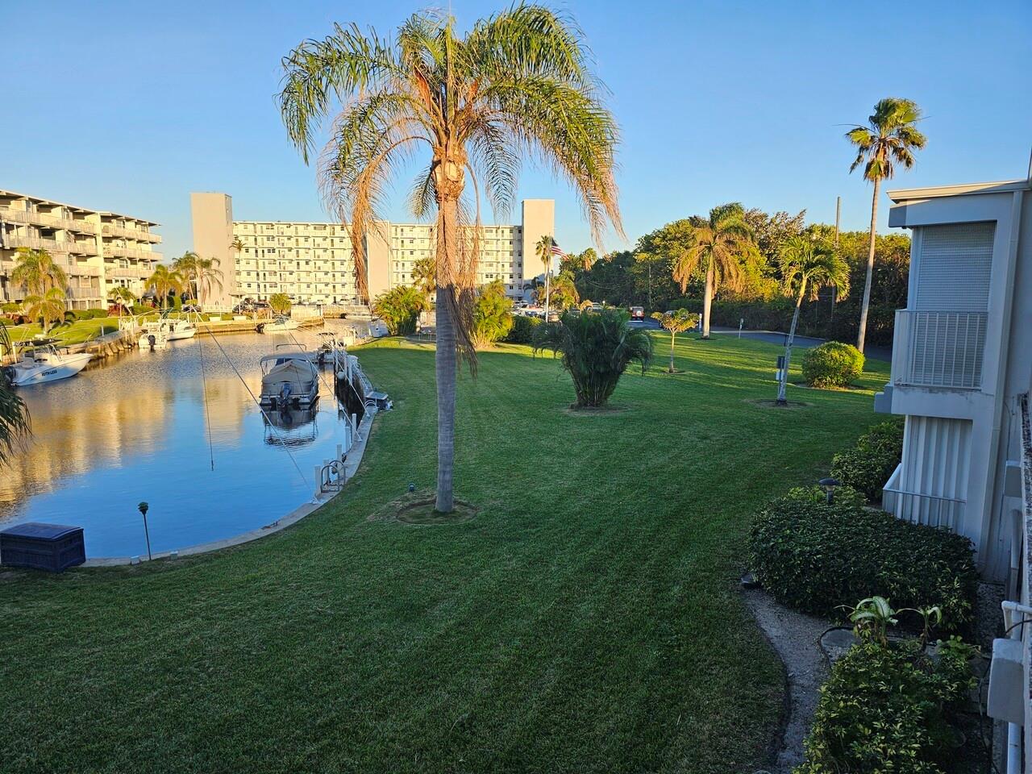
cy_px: 387
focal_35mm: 23
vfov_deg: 58.9
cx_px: 516
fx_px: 686
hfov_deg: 73.9
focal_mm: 6.3
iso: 10
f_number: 1.7
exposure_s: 1/277
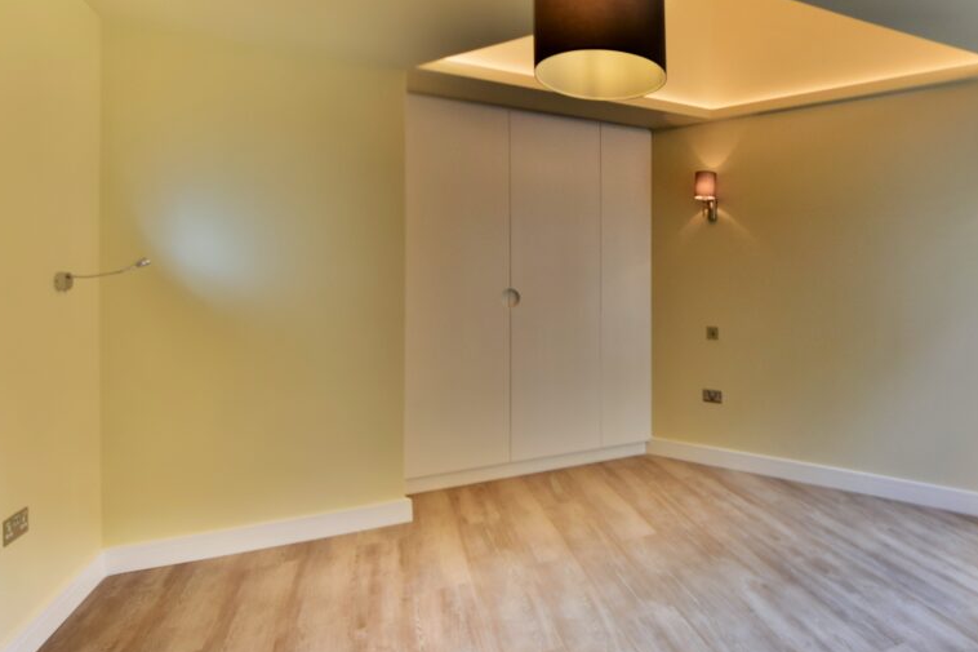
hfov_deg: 82.9
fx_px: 516
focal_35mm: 19
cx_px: 677
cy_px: 287
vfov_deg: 64.3
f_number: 4.5
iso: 400
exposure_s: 1/80
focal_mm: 8
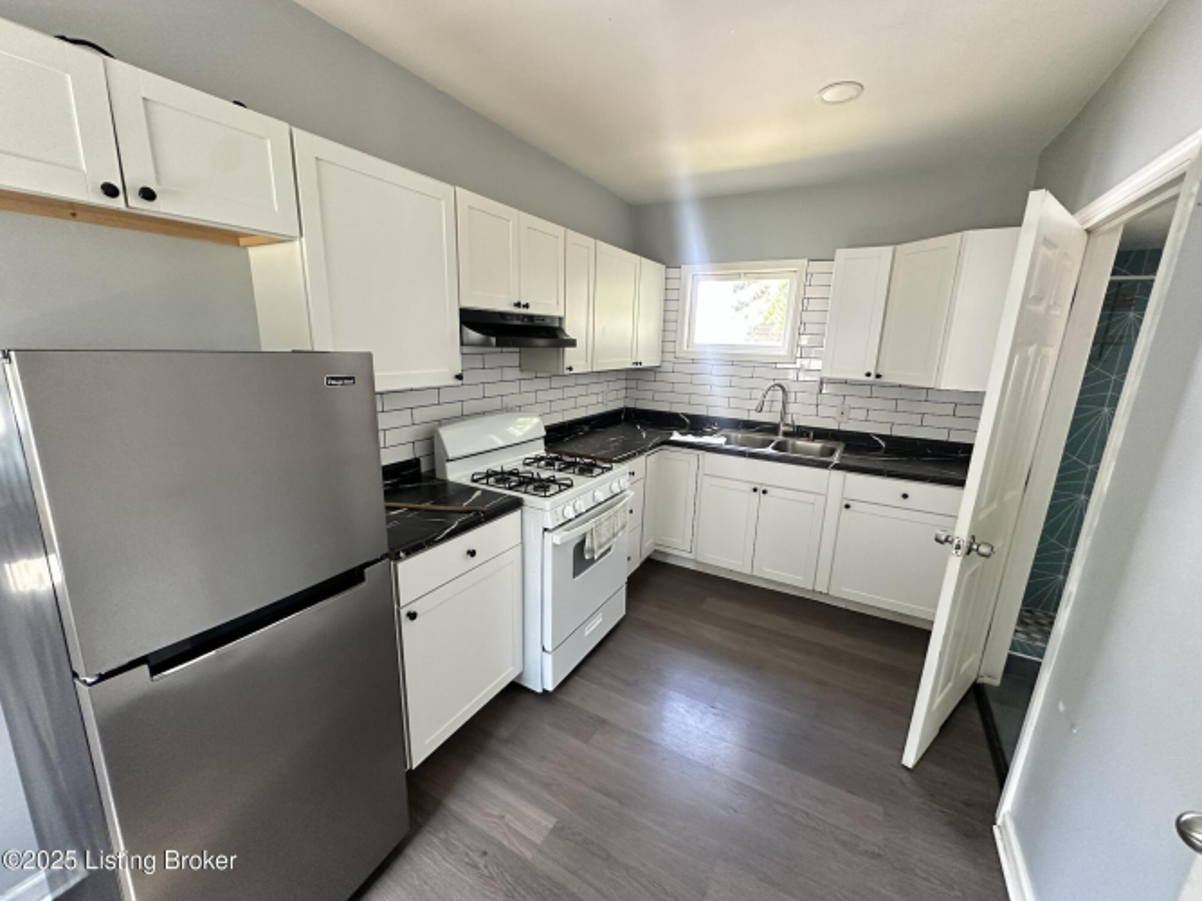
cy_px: 450
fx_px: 486
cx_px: 601
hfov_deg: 102.1
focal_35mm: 14
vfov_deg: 85.7
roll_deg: -2.2
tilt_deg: -12.4
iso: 320
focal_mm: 2.22
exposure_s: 1/64
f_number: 2.2
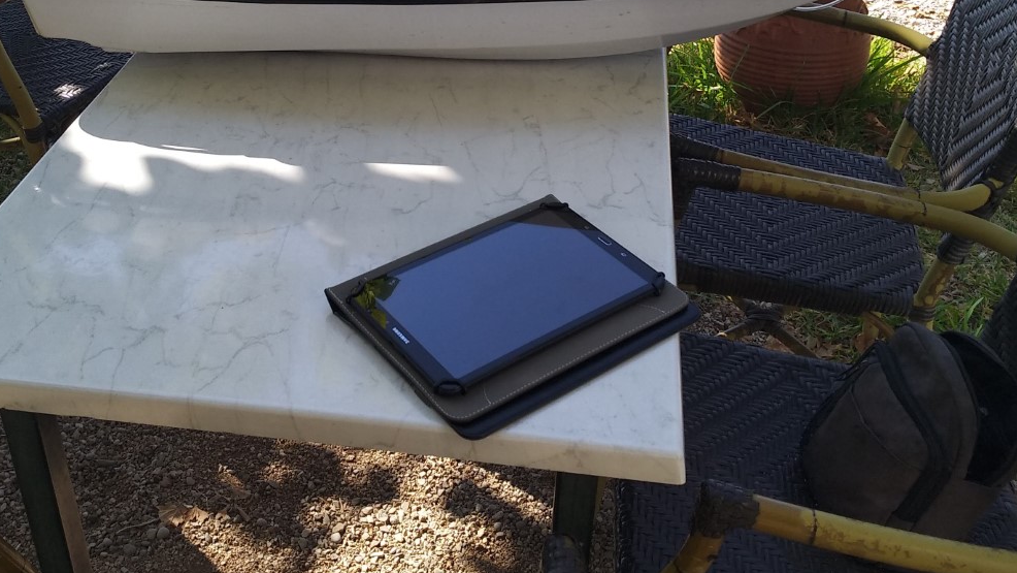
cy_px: 144
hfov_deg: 56.4
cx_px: 440
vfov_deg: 33.1
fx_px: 944
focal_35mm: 35
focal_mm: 3.81
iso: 125
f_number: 2.2
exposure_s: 1/551
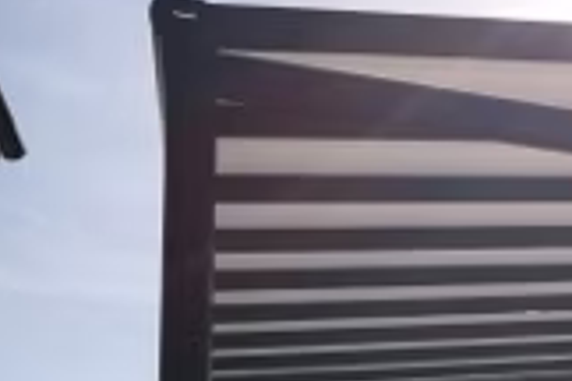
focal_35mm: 80
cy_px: 529
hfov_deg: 21.9
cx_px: 809
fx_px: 1271
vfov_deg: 16.0
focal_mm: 3.83
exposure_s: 1/1792
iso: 50
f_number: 2.2
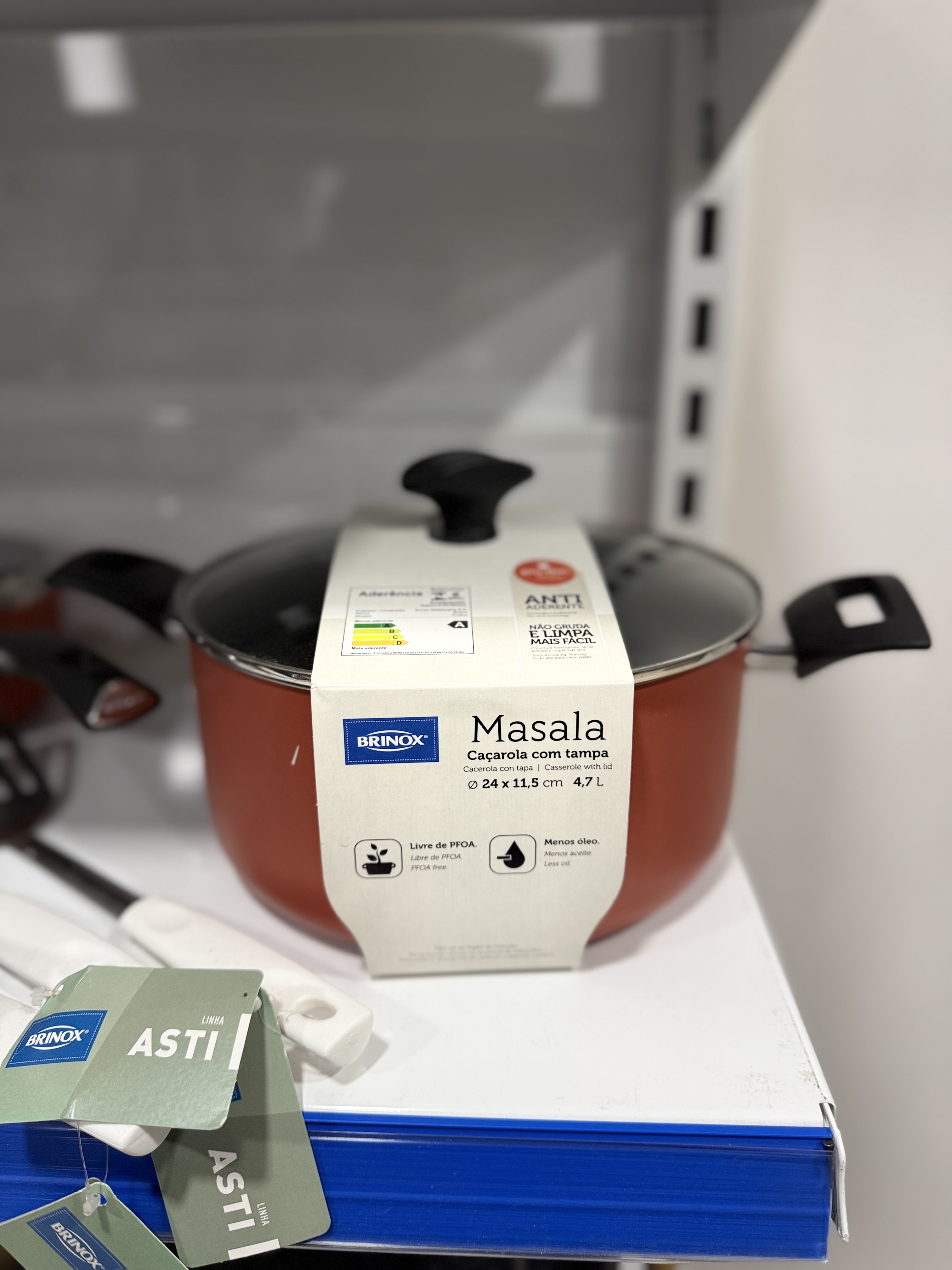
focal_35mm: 24
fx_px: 880
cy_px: 635
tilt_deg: -20.6
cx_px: 476
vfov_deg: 71.6
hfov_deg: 56.8
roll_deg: -0.3
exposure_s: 1/50
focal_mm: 6.76
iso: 160
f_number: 1.78
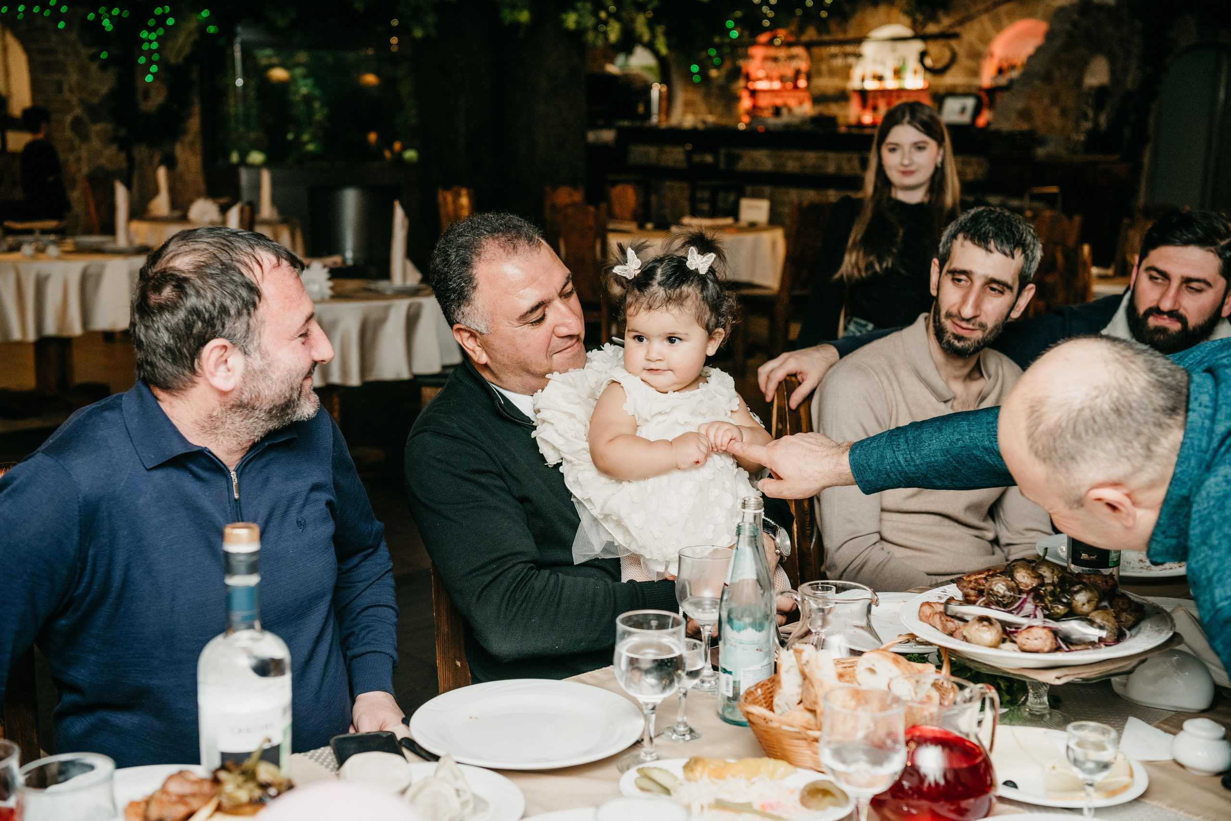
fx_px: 1641
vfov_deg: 28.1
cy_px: 410
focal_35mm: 48
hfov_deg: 41.1
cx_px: 616
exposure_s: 1/160
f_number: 4
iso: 160
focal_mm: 48
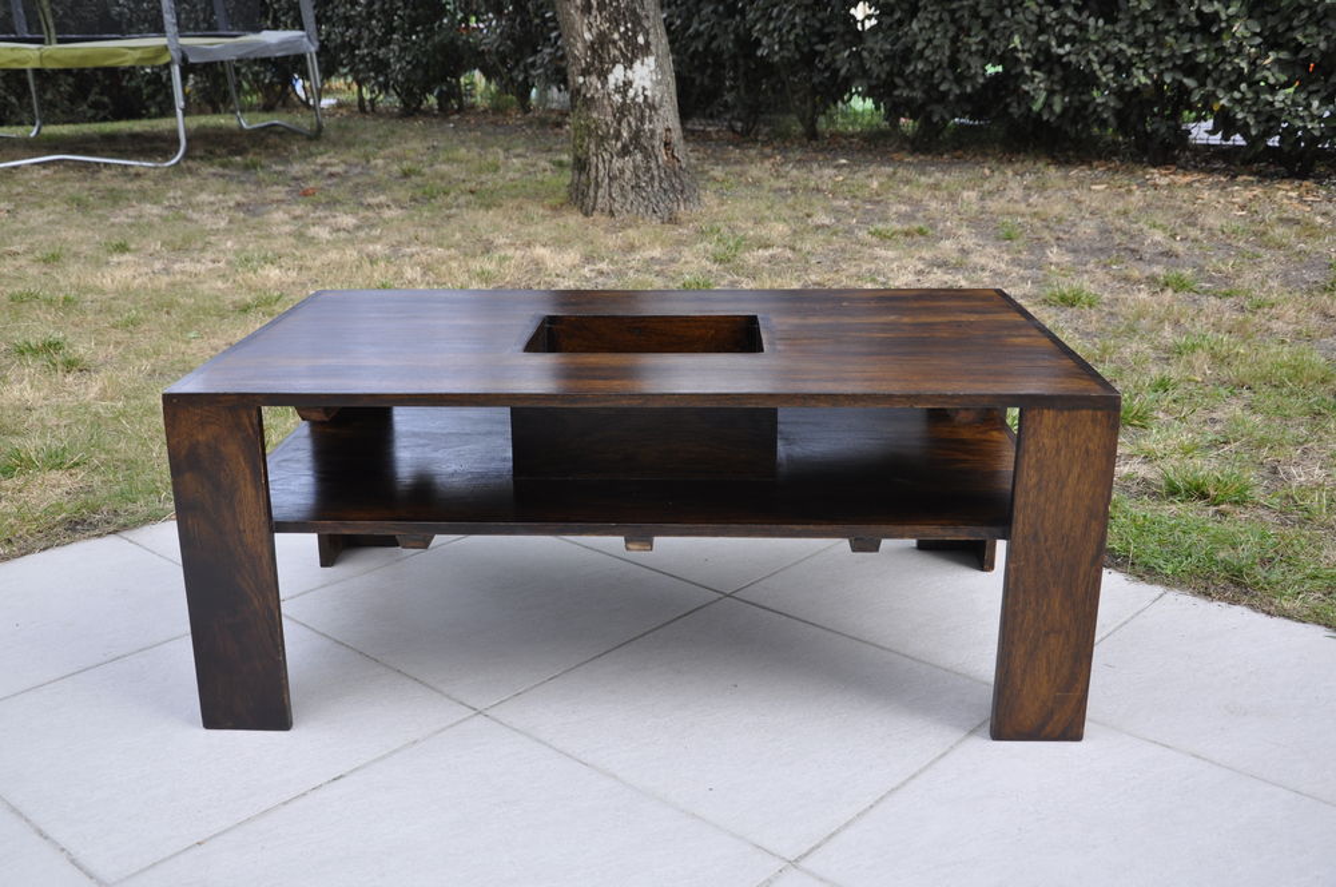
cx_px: 668
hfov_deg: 53.2
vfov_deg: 36.8
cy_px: 444
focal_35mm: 36
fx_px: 1334
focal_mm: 24
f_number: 5.6
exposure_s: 1/125
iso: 400
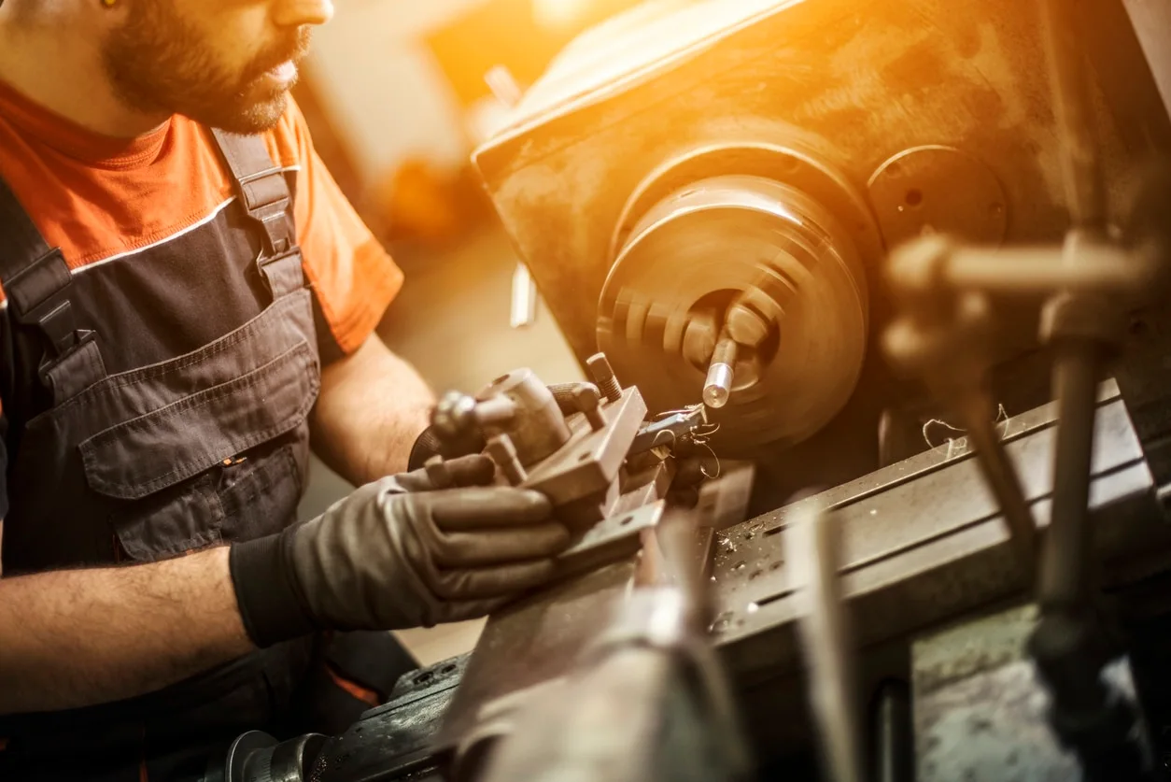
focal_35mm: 50
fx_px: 1627
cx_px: 586
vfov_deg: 27.0
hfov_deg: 39.6
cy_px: 391
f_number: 1.4
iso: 200
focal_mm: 50
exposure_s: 1/200
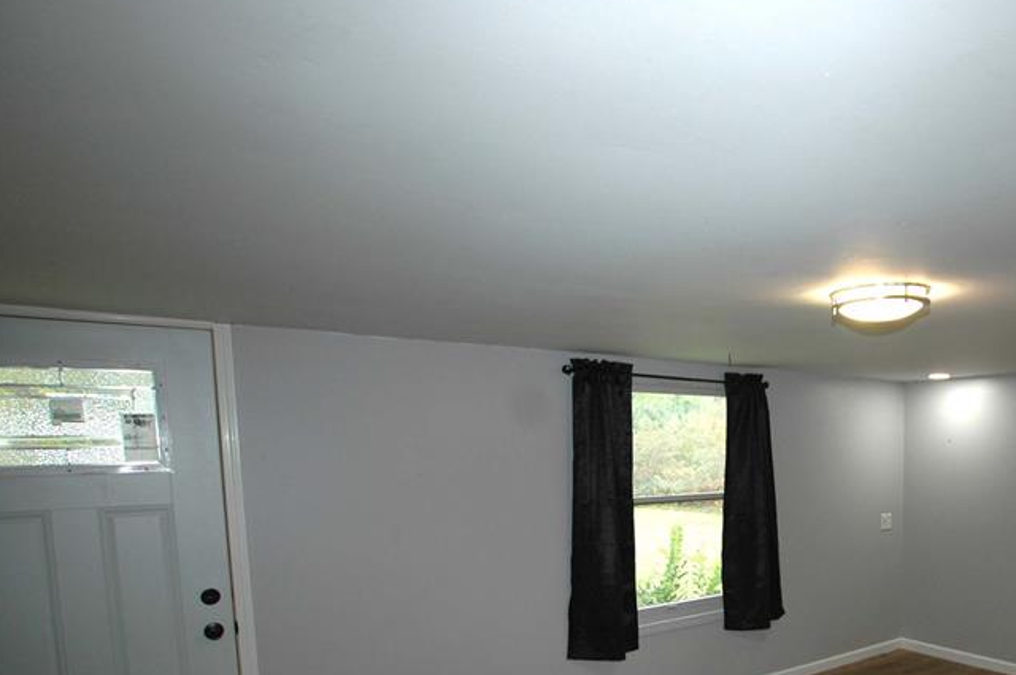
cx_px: 727
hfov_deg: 70.2
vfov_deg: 50.5
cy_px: 518
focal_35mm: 24
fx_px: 676
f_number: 4
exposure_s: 1/60
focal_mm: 10
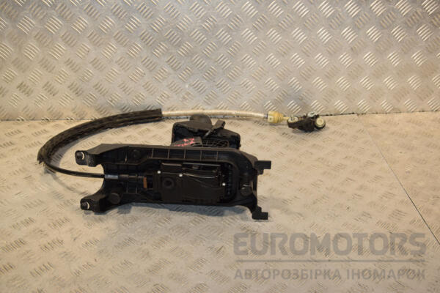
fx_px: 550
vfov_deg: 29.9
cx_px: 220
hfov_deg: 43.6
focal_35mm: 45
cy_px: 146
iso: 800
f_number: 7.1
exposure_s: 1/200
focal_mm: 30
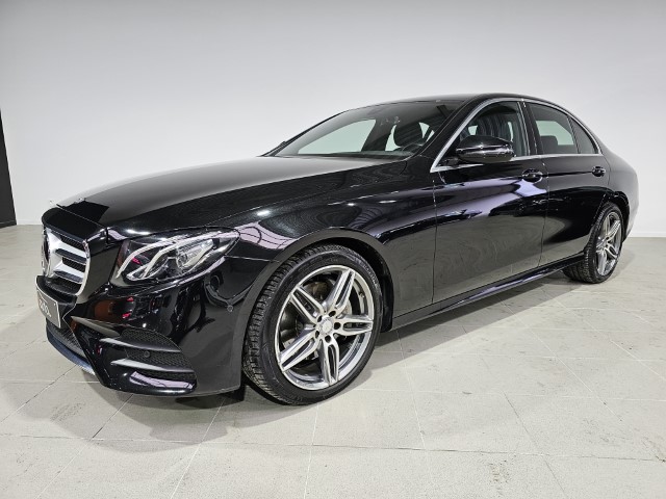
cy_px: 250
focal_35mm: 23
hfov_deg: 73.9
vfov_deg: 58.9
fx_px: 443
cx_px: 333
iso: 200
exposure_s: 1/180
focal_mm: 6.3
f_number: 1.7
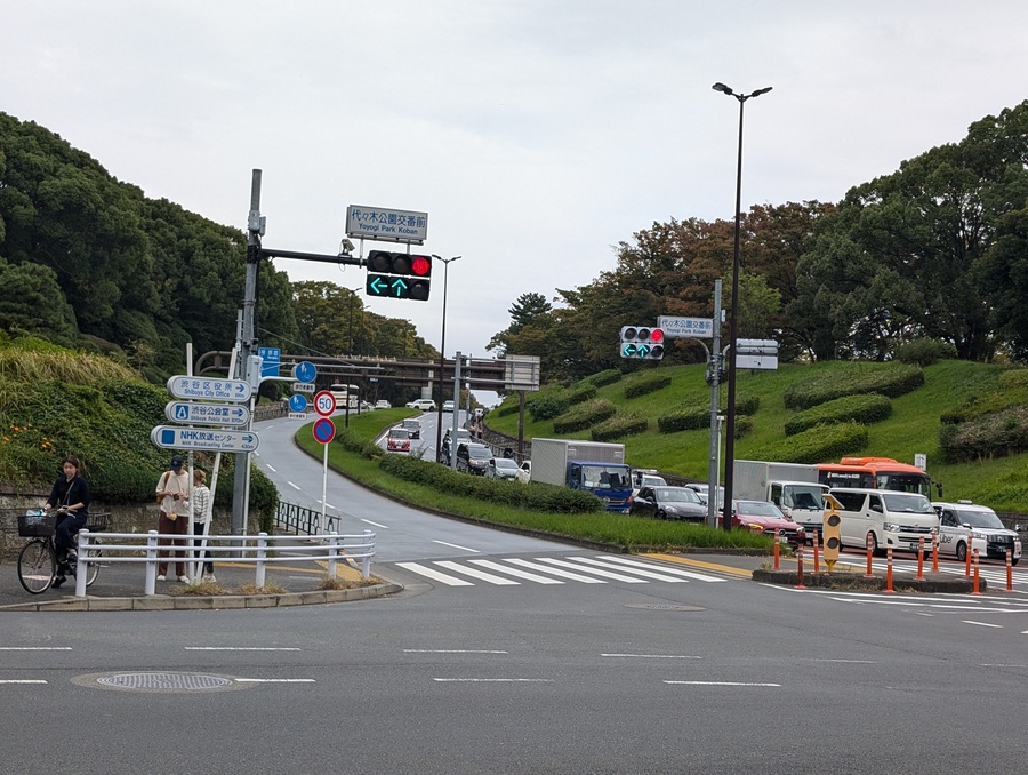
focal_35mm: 49
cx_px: 514
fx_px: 1457
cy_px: 388
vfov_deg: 29.8
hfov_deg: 38.9
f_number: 1.68
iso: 22
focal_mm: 6.9
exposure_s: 1/686
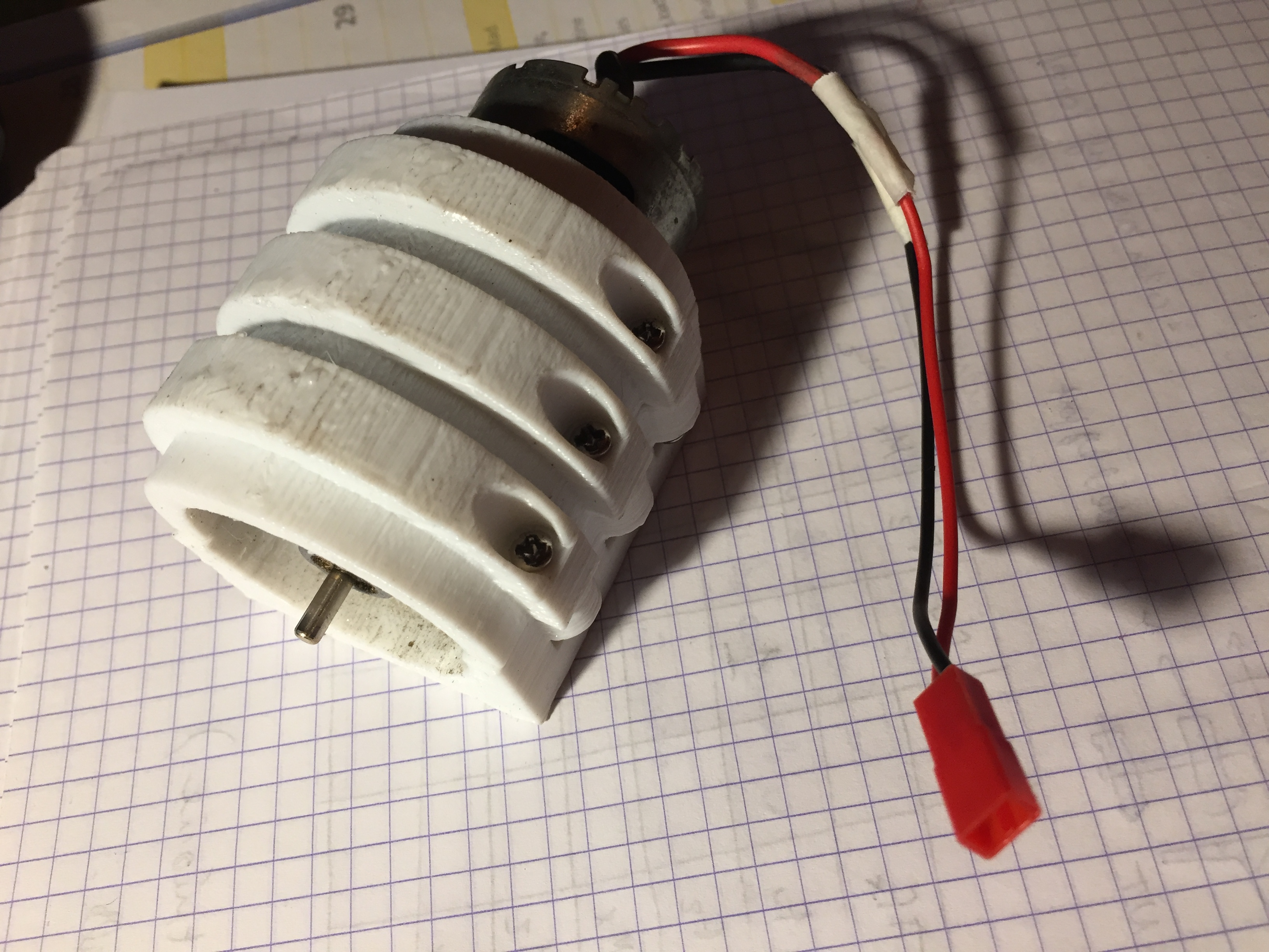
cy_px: 476
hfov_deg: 61.7
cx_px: 634
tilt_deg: -62.1
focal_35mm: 29
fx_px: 1063
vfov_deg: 48.2
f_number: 2.2
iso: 100
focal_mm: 4.15
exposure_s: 1/33
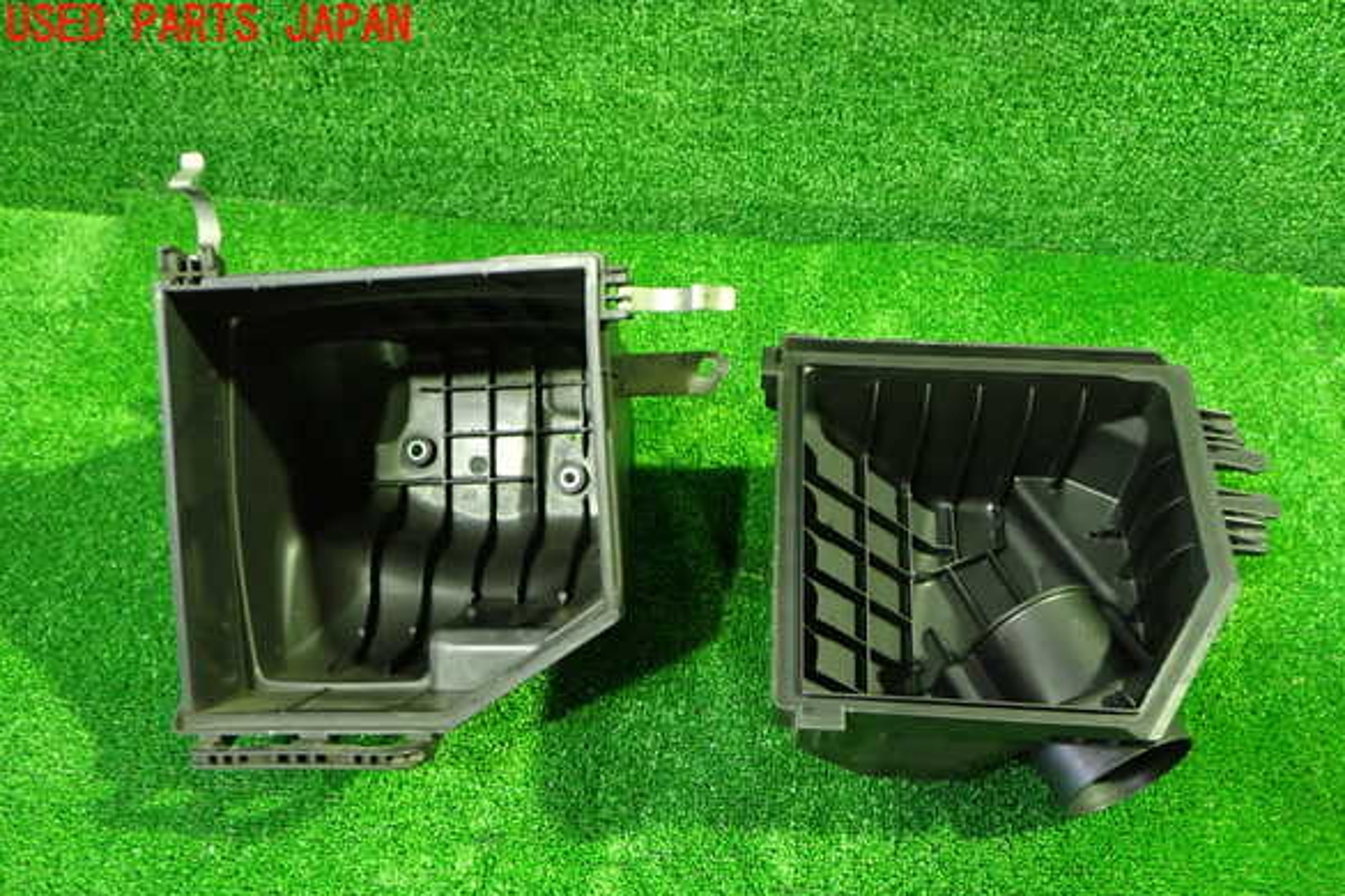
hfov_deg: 58.7
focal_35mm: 32
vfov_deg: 41.0
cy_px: 515
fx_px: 1195
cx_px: 683
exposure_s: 1/20
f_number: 2.3
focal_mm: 5.4
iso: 800
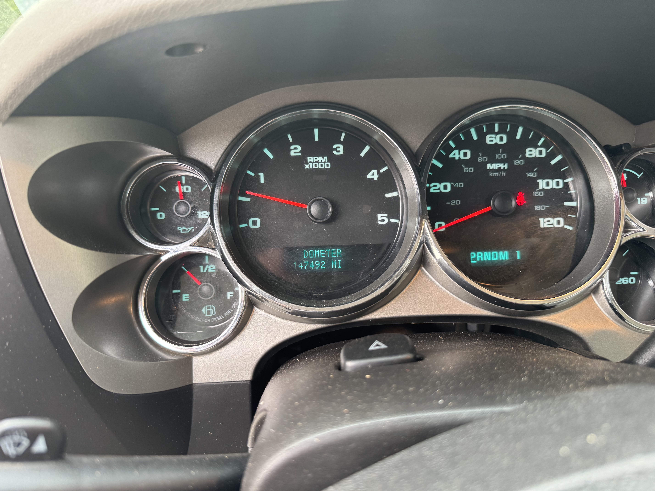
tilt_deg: -30.2
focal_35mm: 24
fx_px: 454
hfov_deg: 71.6
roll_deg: +0.2
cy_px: 246
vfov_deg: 56.8
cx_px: 328
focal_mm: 6.76
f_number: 1.78
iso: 250
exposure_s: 1/60
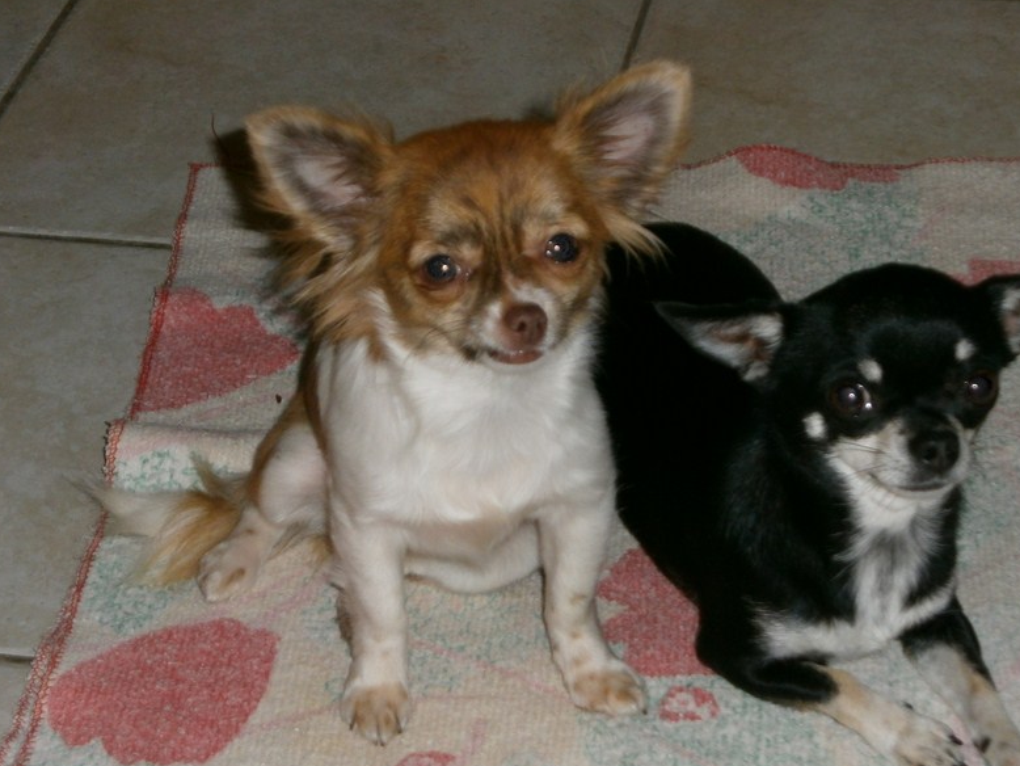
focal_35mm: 100
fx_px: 2948
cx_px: 659
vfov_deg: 14.8
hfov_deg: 19.6
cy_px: 471
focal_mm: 13.4
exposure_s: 1/60
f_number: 5.2
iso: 125
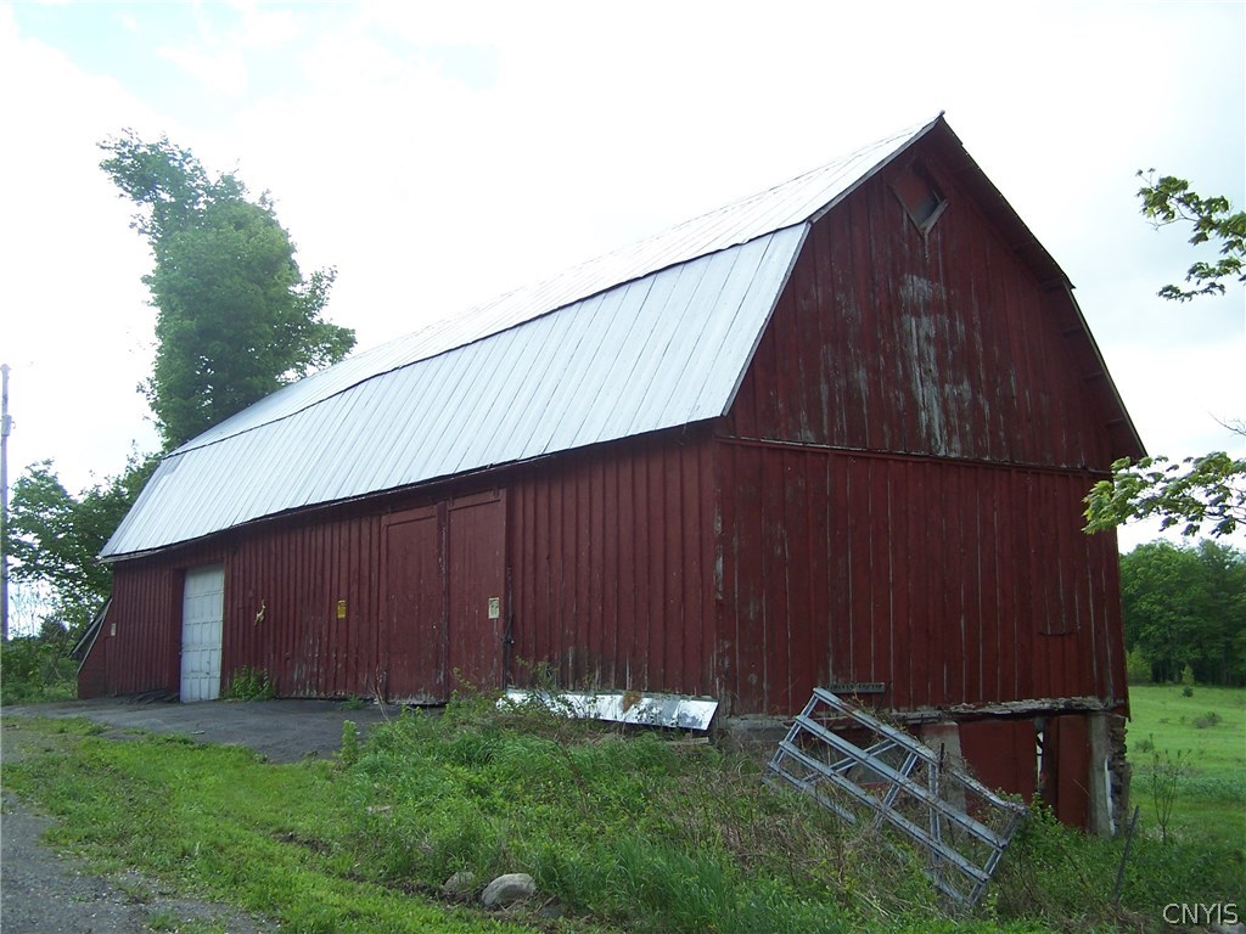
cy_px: 467
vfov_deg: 37.7
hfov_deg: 49.0
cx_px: 623
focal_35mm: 38
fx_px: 1368
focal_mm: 6.3
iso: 80
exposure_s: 1/350
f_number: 2.8
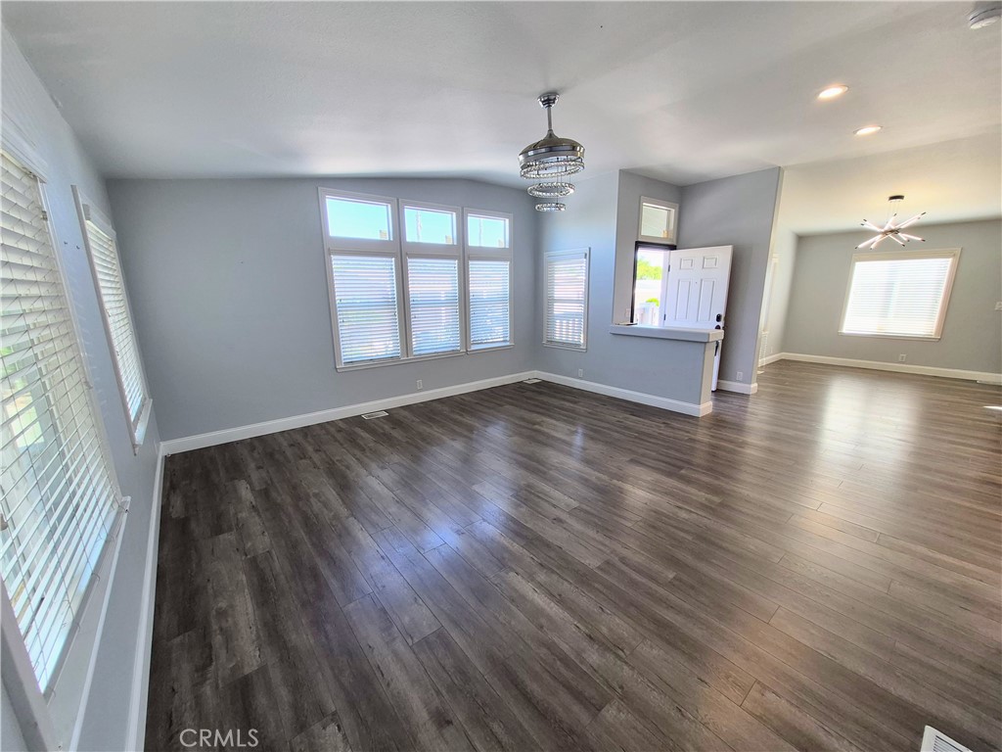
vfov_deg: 89.9
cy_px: 376
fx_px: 376
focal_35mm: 13
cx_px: 501
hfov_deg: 106.2
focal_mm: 1.74
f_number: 2.2
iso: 50
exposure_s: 1/60
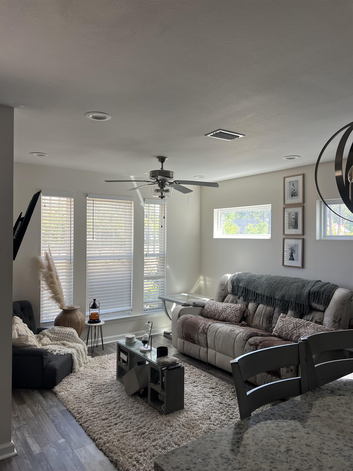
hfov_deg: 53.1
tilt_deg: +0.2
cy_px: 236
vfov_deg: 67.3
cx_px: 176
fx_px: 354
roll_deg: -0.7
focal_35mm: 26
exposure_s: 1/121
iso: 40
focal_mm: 5.7
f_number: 1.5
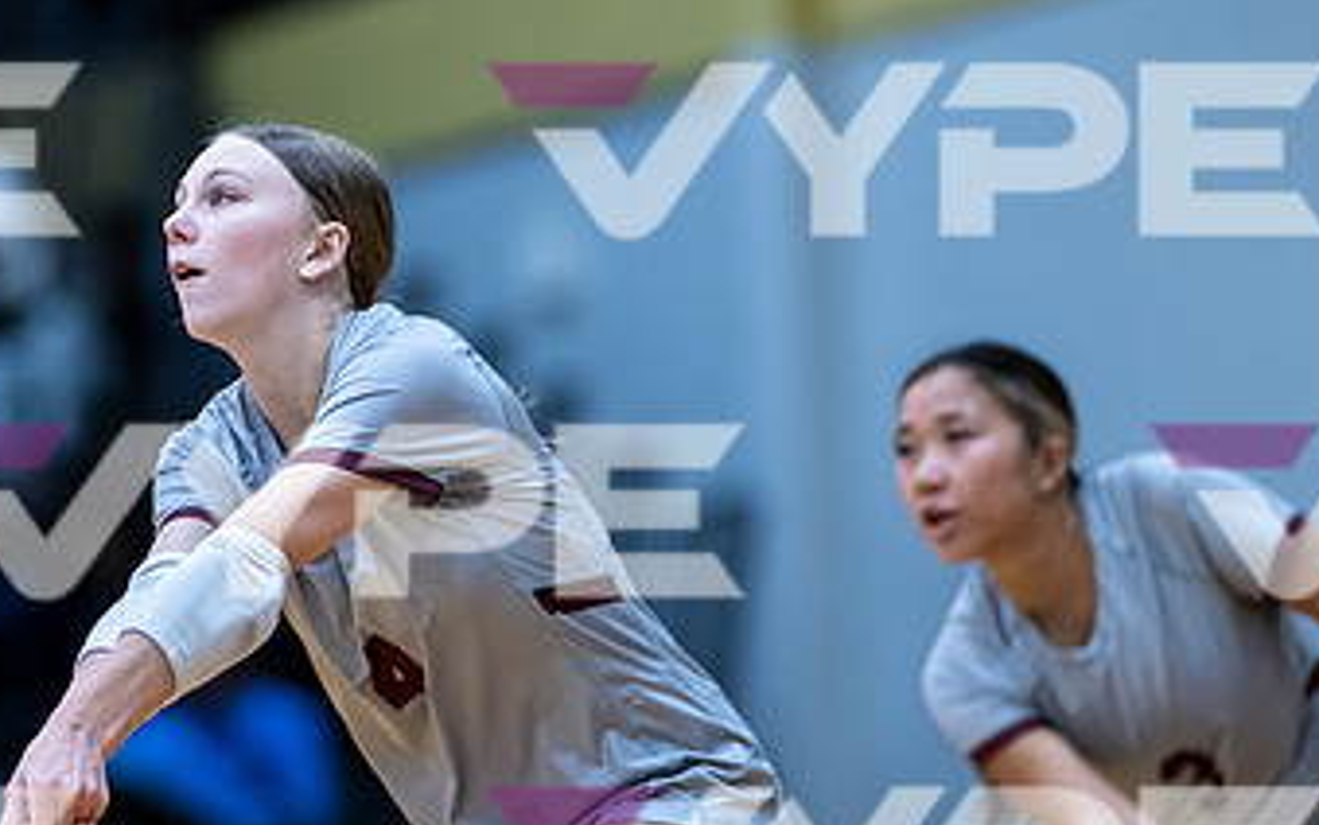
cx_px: 118
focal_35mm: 216
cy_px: 343
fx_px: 7766
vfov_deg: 6.1
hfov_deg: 9.7
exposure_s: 1/2000
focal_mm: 85
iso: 1250
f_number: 1.2
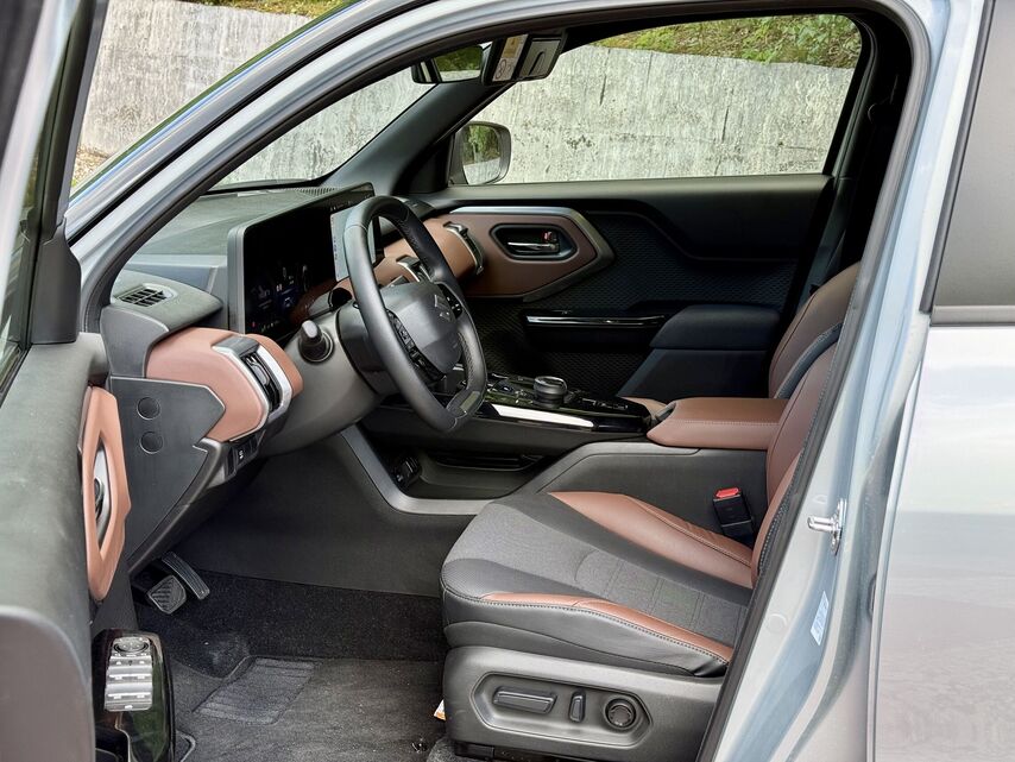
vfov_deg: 30.3
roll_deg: -1.0
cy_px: 381
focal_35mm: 48
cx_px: 508
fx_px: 1408
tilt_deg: -11.3
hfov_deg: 39.6
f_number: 1.78
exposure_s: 1/121
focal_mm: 6.76
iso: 50
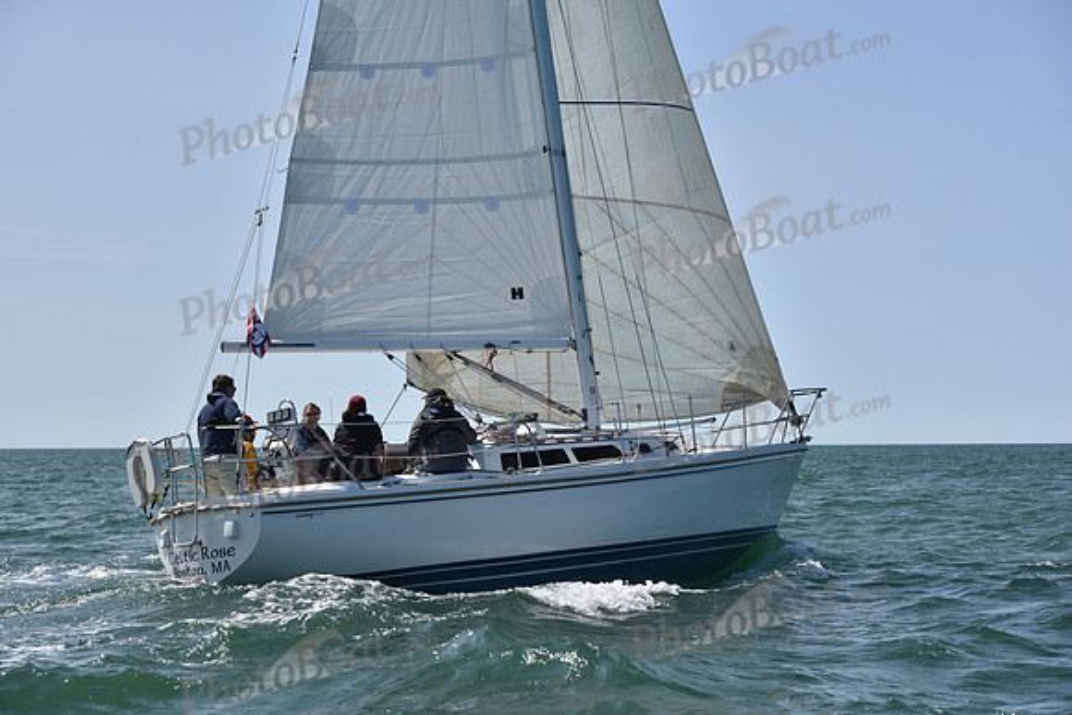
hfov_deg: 28.8
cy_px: 358
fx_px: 2085
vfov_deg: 19.5
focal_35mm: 70
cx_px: 536
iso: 320
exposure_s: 1/800
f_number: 7.1
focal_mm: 70
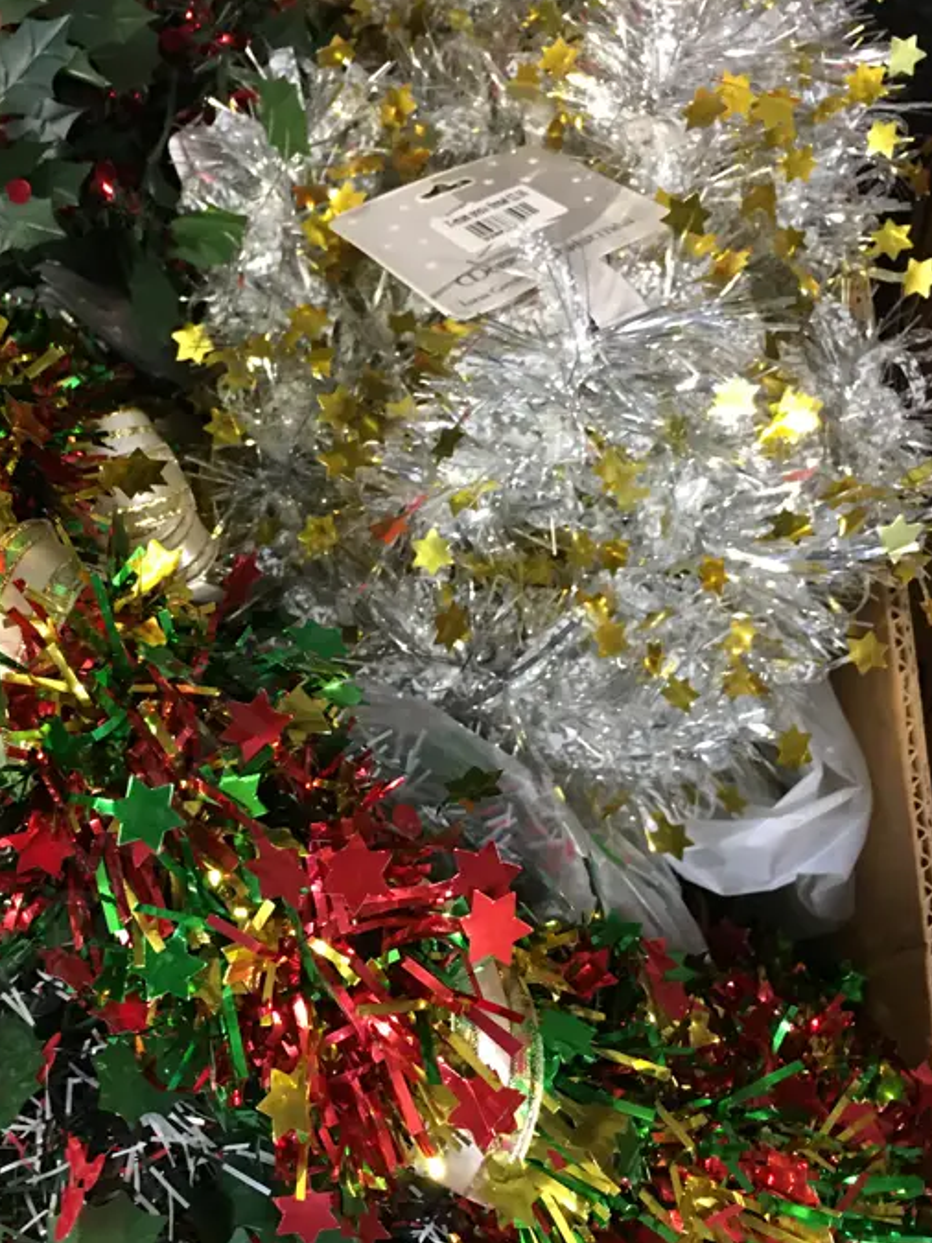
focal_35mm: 44
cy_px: 628
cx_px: 297
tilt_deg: -71.8
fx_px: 1580
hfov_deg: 32.5
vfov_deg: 43.0
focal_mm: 4.15
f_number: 2.2
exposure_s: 1/10
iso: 80
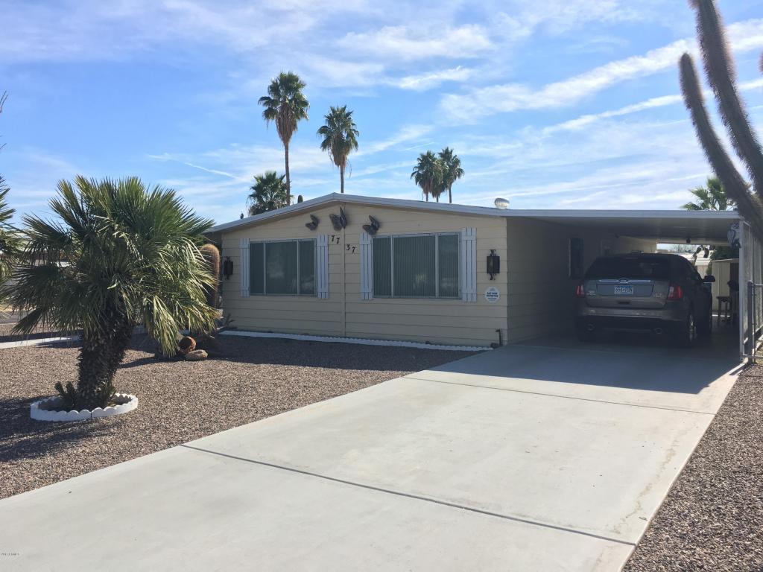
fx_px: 639
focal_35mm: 29
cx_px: 382
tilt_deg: +0.3
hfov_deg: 61.7
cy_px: 286
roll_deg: +0.4
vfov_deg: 48.2
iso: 25
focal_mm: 4.15
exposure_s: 1/1261
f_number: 2.2
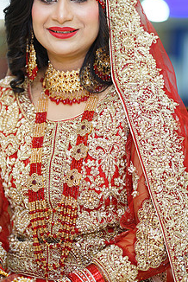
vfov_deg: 13.6
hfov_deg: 9.1
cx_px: 64
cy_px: 122
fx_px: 1180
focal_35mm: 151
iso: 160
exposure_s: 1/160
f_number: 1.4
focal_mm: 85
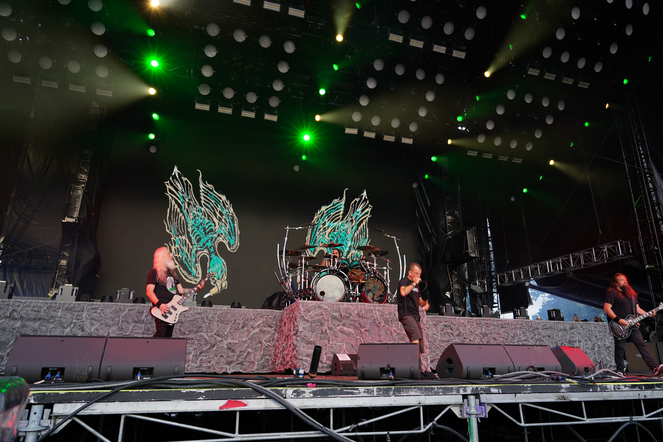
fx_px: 442
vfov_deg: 53.1
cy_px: 221
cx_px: 332
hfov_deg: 73.7
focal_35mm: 24
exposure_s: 1/40
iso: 100
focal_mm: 24
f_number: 4.5
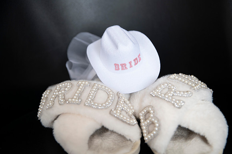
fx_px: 322
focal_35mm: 50
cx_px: 116
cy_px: 77
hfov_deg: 39.6
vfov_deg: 27.0
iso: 400
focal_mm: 50
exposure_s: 1/160
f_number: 2.8
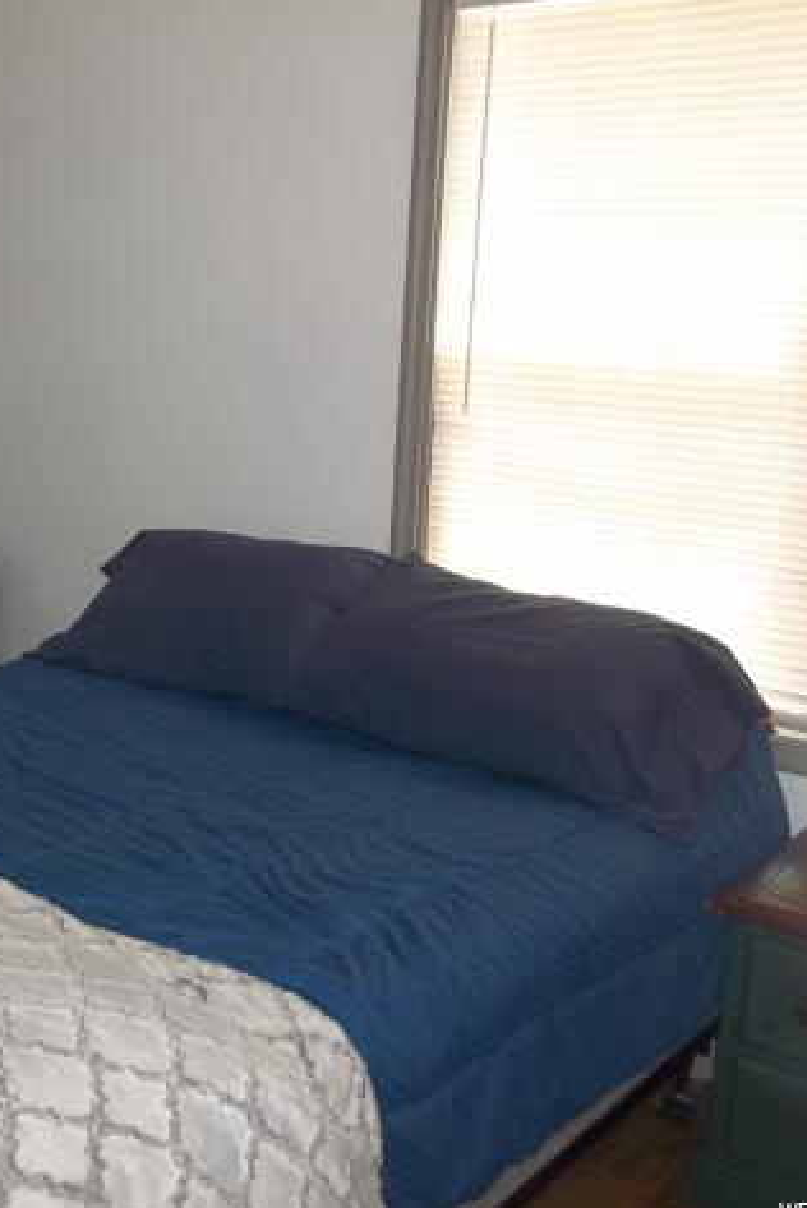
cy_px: 608
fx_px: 1511
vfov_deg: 43.6
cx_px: 43
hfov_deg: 28.5
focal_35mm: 45
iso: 80
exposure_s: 1/30
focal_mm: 5.7
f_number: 2.9
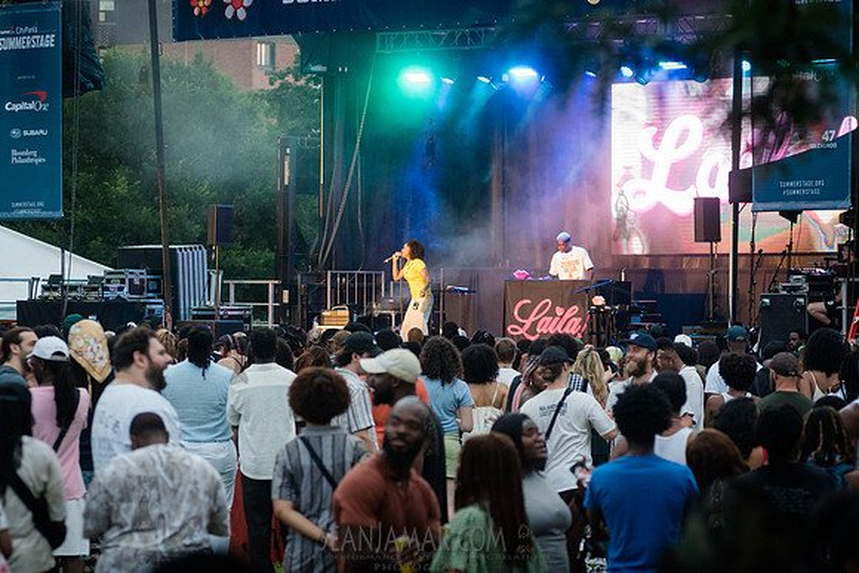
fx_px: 3513
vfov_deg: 9.3
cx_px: 409
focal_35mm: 147
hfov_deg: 13.9
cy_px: 305
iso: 4000
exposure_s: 1/320
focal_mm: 125
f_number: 4
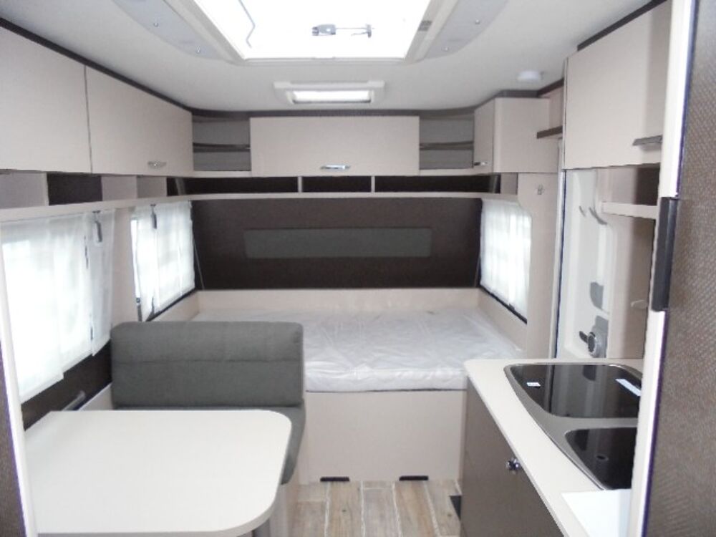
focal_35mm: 26
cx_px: 358
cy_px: 268
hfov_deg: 67.3
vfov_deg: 53.1
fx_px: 538
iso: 400
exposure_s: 1/30
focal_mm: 4.6
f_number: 3.5
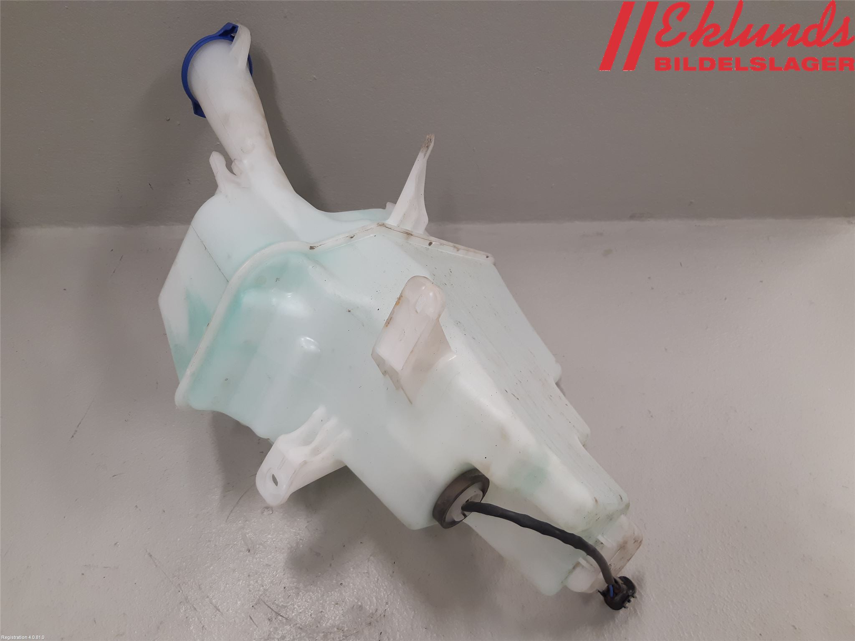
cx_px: 428
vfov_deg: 53.1
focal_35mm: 26
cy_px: 320
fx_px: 642
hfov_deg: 67.3
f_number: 1.7
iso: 80
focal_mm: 3.93
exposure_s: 1/50
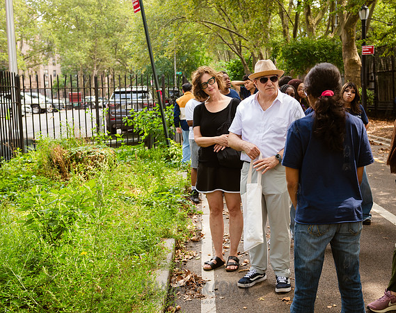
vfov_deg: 30.1
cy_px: 154
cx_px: 237
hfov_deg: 37.4
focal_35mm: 50
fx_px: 582
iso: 400
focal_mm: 38
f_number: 3.5
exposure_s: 1/320
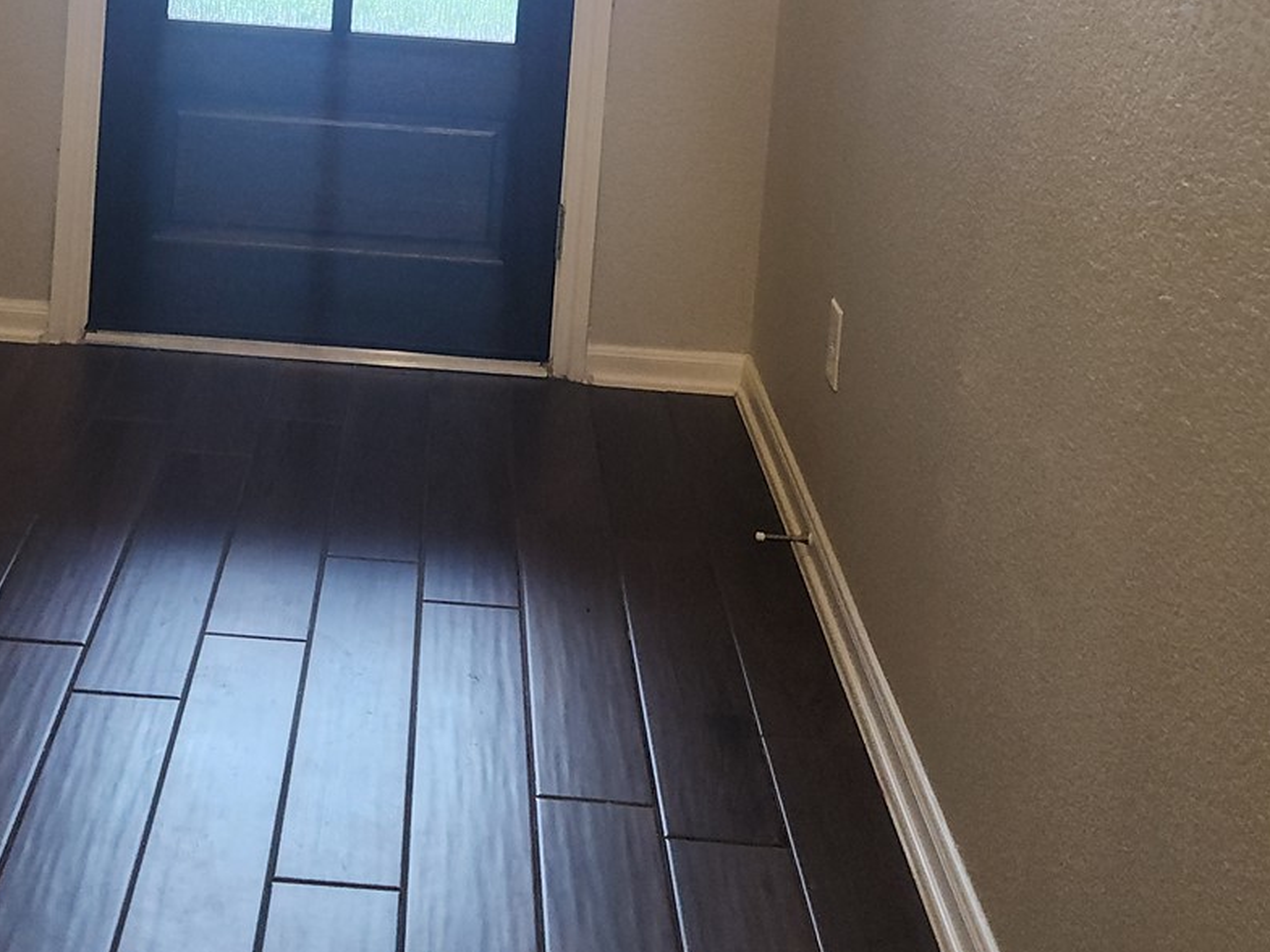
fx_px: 2202
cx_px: 424
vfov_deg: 22.7
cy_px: -162
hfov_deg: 31.9
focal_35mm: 60
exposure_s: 1/60
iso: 160
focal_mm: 5.4
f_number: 1.8
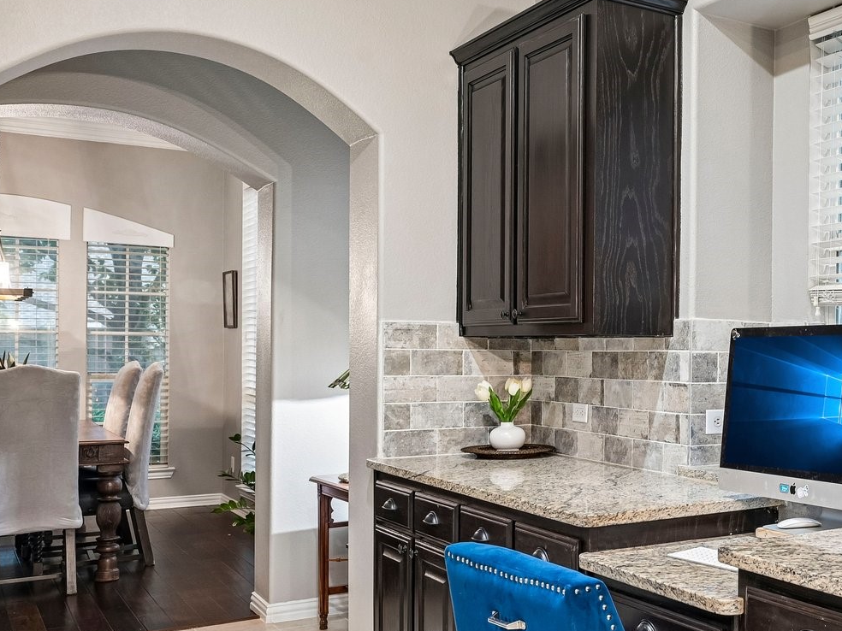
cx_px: 803
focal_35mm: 42
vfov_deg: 34.3
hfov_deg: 40.3
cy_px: 338
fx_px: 1022
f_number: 8
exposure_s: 1/2
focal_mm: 21
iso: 400
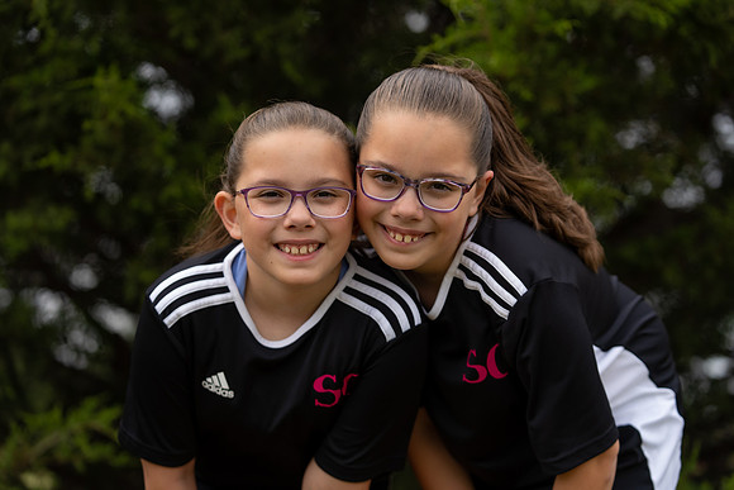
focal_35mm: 88
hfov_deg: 23.1
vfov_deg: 15.5
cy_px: 245
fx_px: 1795
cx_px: 367
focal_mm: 88
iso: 64
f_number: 3.2
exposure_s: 1/320
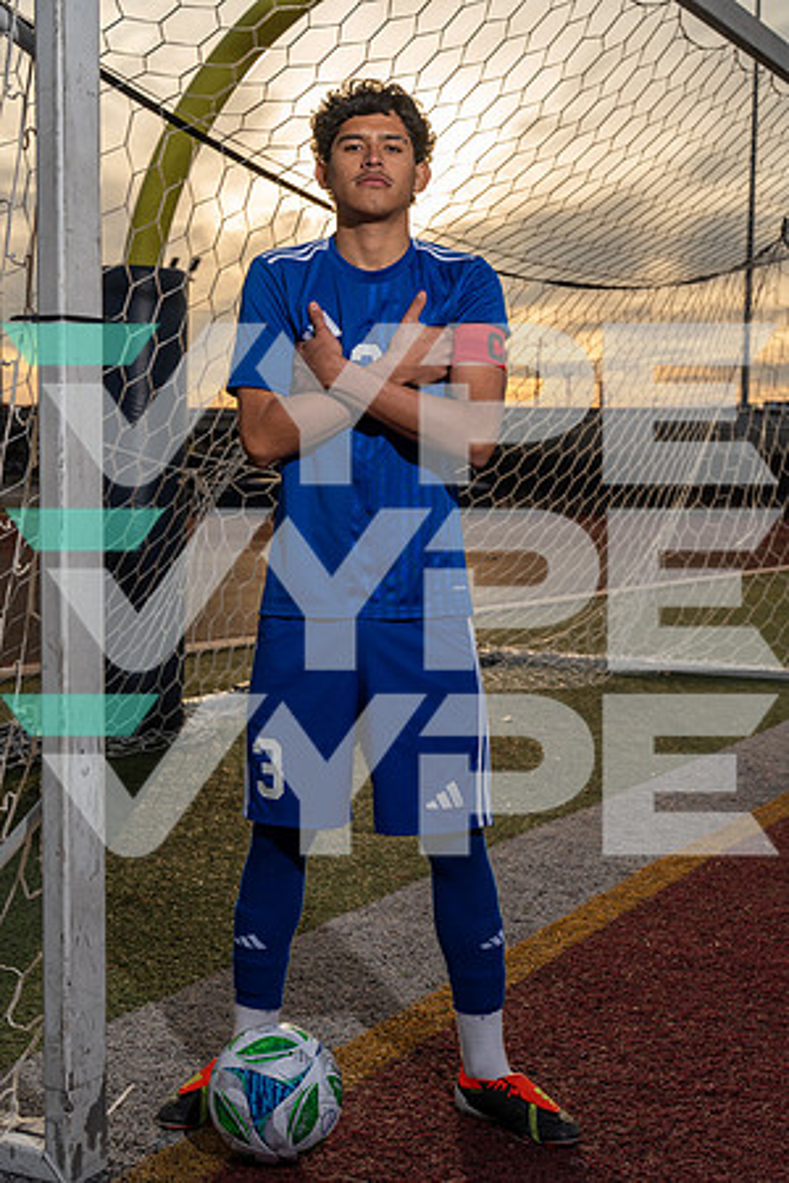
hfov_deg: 25.5
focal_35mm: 53
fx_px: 1742
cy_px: 592
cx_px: 394
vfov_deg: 37.5
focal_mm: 53
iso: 100
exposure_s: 1/250
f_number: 8
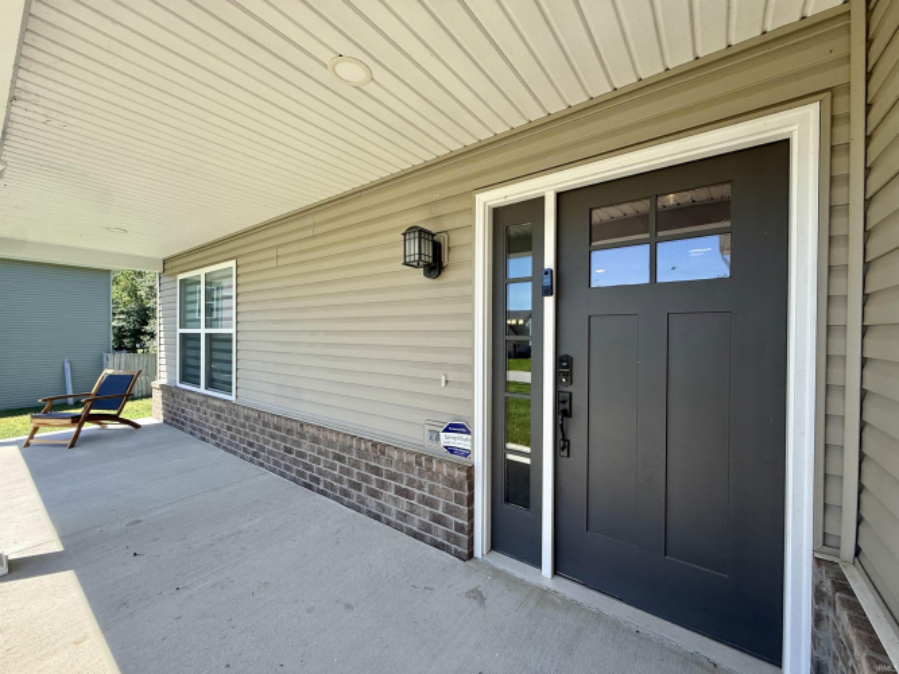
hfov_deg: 102.1
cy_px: 337
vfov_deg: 85.7
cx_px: 450
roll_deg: -0.2
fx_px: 364
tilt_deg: -0.2
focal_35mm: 14
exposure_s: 1/370
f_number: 2.2
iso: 50
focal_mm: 2.22
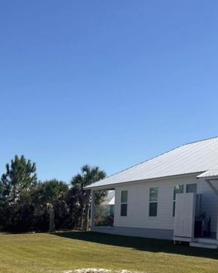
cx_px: -12
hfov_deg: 26.3
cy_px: 279
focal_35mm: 54
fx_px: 436
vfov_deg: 31.8
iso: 80
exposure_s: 1/4975
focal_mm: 6.76
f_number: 1.78
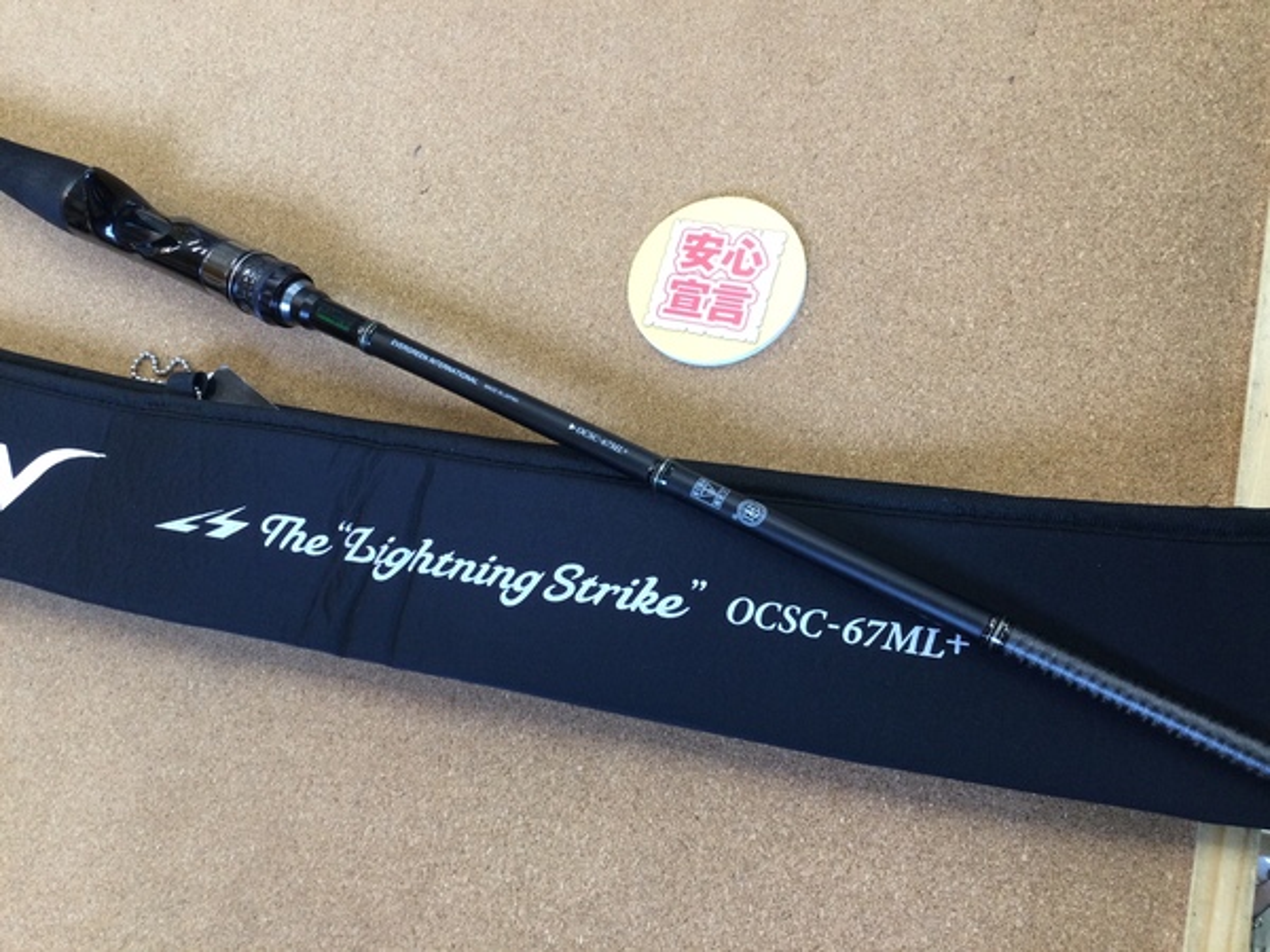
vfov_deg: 45.4
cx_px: 635
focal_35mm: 31
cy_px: 476
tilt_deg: -66.5
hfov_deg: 58.4
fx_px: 1137
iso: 64
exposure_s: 1/30
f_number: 2.4
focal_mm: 3.3
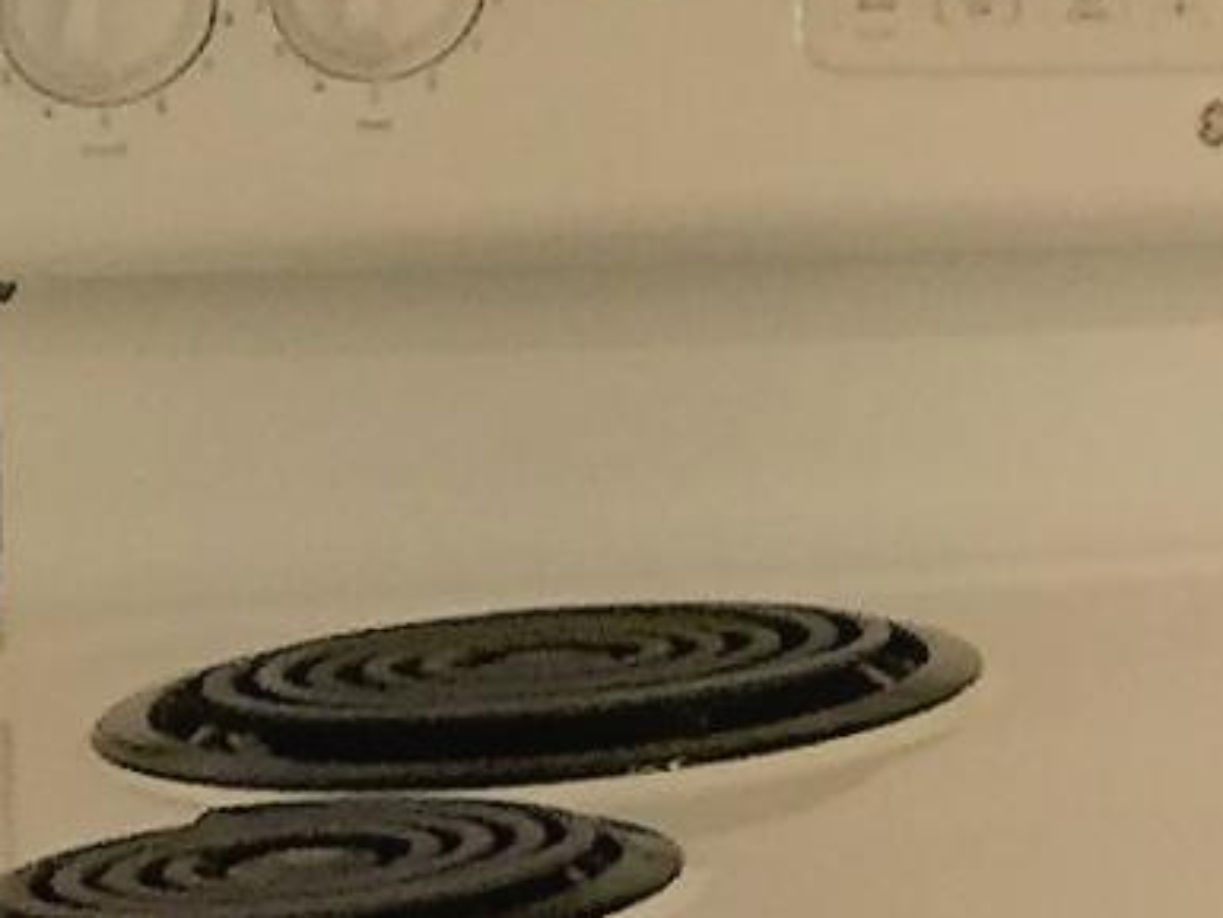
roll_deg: -2.2
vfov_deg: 6.5
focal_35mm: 226
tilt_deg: -6.0
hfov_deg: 7.1
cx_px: 4536
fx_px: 7987
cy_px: -130
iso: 50
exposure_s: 1/15
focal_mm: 4.15
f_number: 2.2
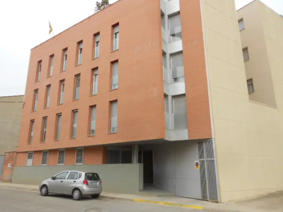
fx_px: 213
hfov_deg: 67.3
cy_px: 106
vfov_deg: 53.1
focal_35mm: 26
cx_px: 142
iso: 80
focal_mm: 4.6
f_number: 3.2
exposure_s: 1/80
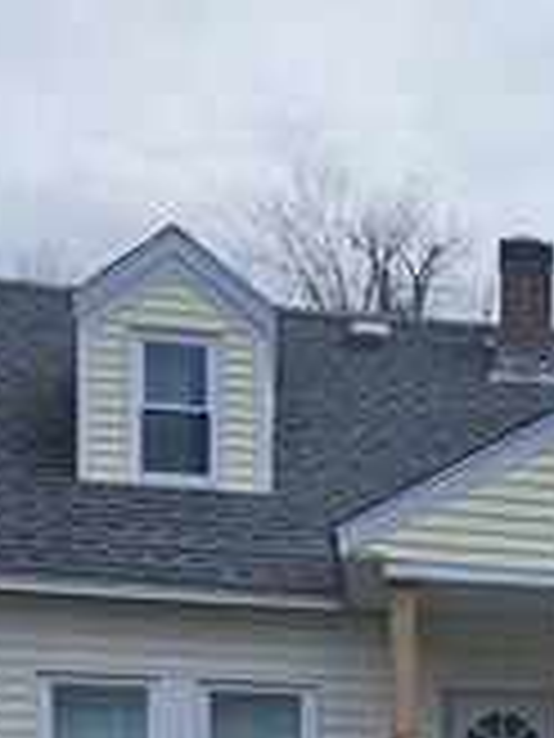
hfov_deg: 12.6
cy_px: 1066
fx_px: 2305
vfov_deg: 16.7
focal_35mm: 108
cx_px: 973
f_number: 1.8
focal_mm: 5.4
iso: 25
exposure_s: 1/2745
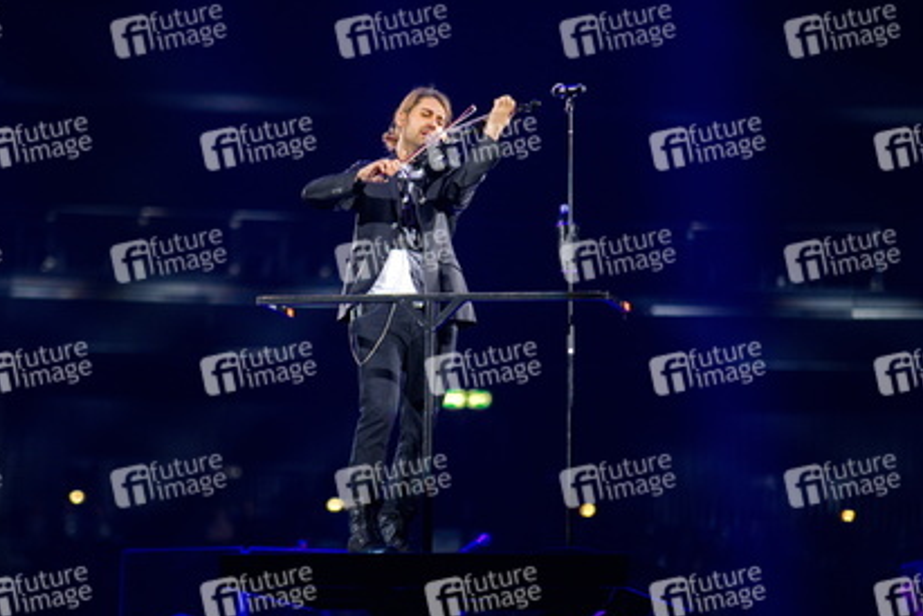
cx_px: 423
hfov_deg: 12.9
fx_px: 4076
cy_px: 312
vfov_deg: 8.6
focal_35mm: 159
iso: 1600
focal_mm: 145
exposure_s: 1/160
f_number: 2.8
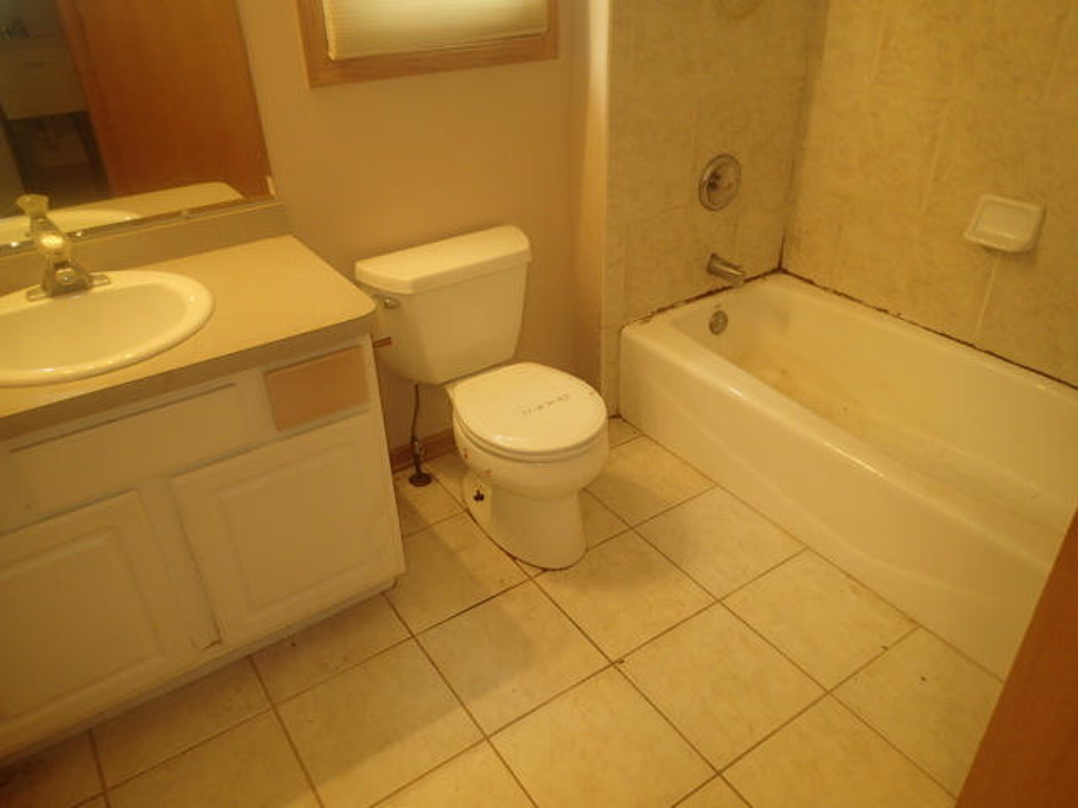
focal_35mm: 25
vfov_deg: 54.9
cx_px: 539
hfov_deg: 69.4
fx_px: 779
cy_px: 404
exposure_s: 1/40
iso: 200
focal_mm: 4.5
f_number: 2
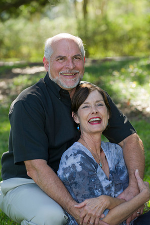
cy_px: 112
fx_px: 814
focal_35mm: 130
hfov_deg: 10.5
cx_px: 75
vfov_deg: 15.8
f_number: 4
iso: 250
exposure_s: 1/160
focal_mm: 130
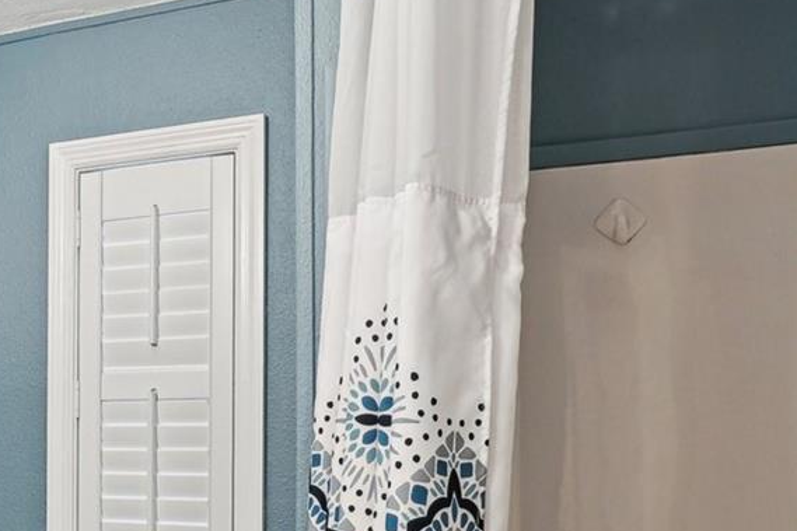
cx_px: 94
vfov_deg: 29.1
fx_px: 996
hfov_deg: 40.6
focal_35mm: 45
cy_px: 436
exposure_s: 1/5
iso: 400
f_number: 7.1
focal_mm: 16
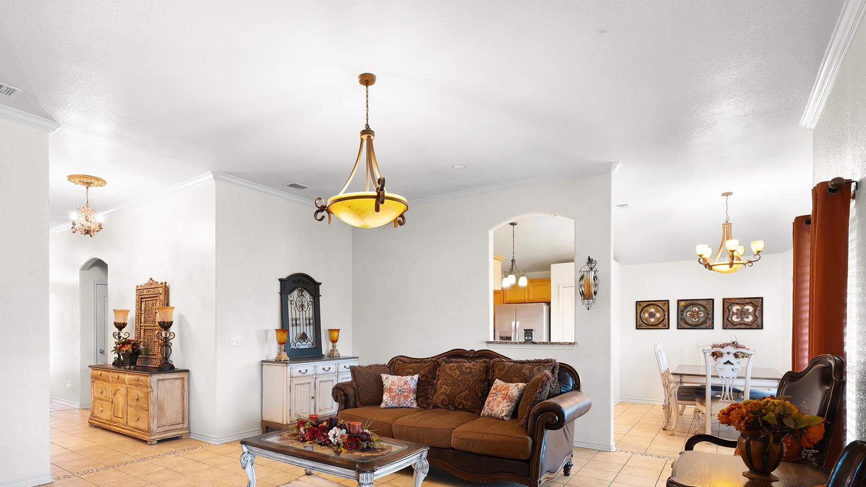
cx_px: 367
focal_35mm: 20
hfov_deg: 86.0
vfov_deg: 54.7
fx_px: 459
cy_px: 326
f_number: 10
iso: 250
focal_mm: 16
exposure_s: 13
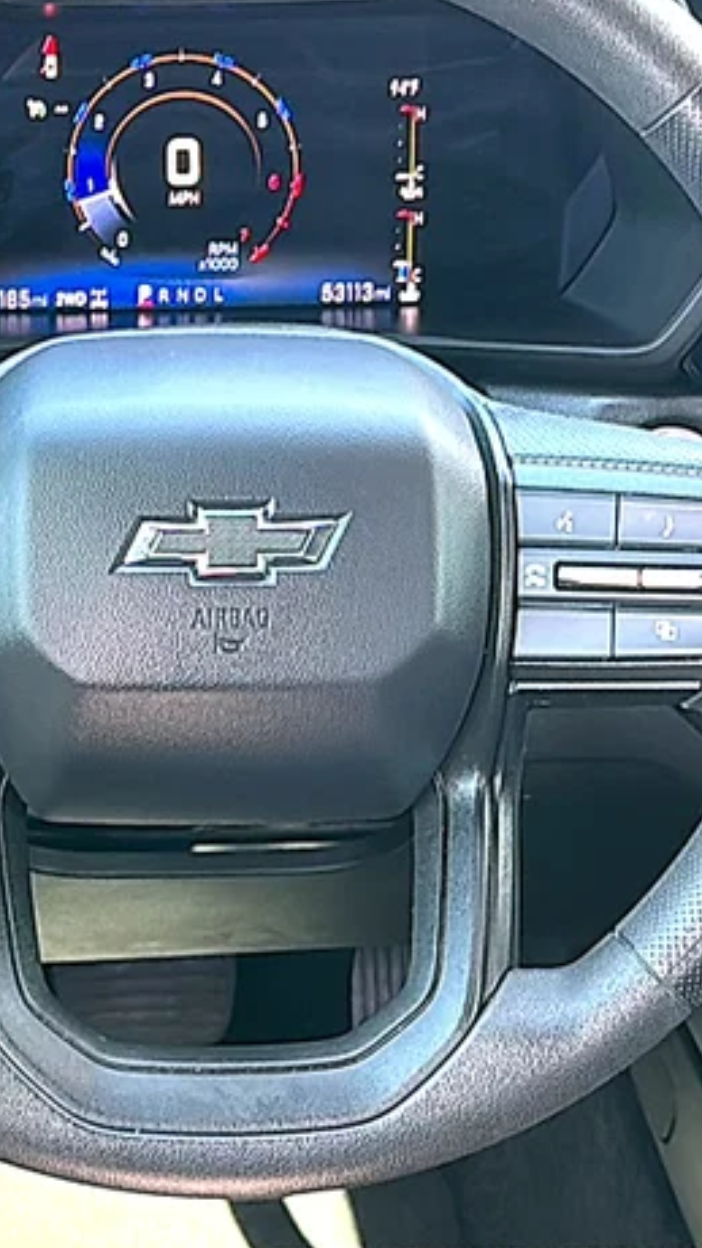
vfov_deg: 28.9
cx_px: 198
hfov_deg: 16.5
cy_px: 541
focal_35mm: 73
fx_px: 2414
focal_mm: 6.86
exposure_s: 1/49
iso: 50
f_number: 1.78
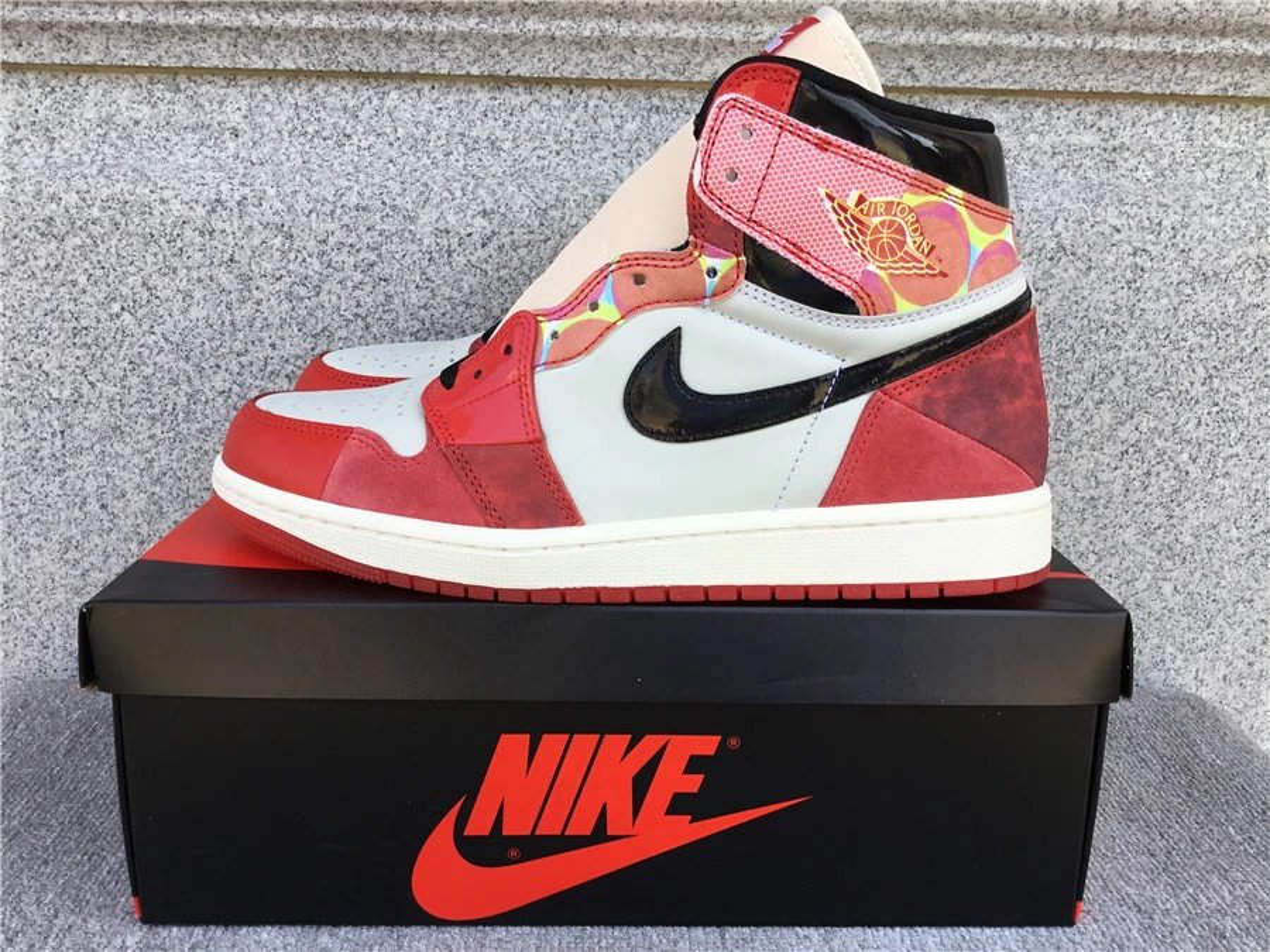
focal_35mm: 31
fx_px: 1137
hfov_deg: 58.4
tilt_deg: -13.8
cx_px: 635
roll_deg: -0.8
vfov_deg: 45.4
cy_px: 476
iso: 25
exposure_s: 1/153
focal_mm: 3.3
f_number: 2.4
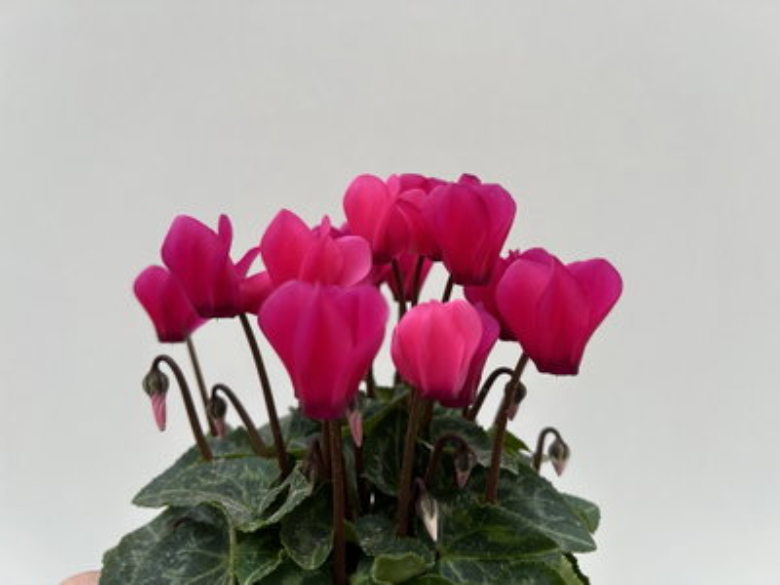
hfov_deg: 67.3
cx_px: 390
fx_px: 586
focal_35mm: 26
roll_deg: -0.6
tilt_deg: -9.3
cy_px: 292
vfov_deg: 53.1
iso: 40
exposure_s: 1/121
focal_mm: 5.7
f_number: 1.5
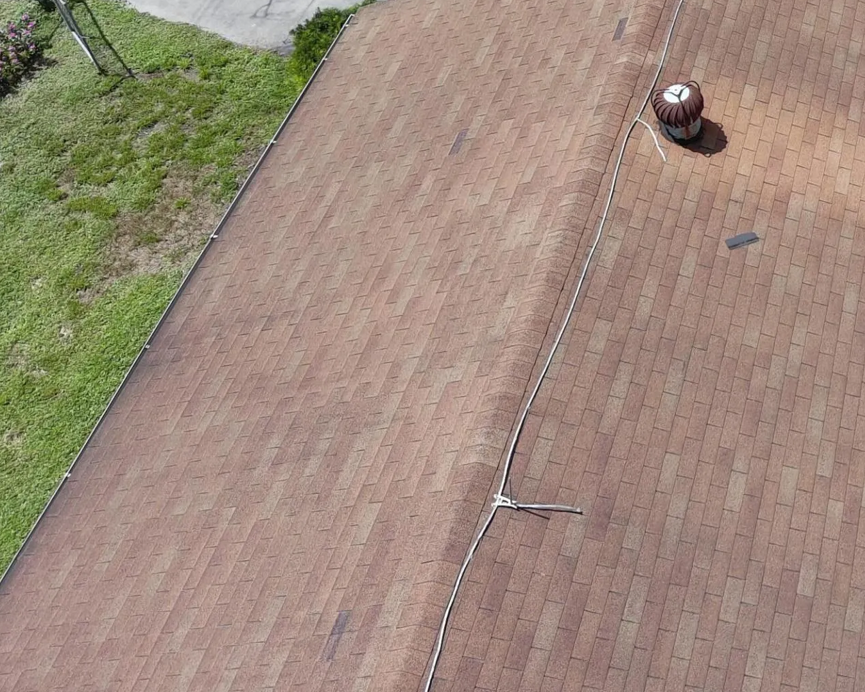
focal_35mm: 51
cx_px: 971
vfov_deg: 28.3
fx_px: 1305
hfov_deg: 32.0
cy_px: 37
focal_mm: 6.67
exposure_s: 1/2469
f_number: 1.9
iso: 100
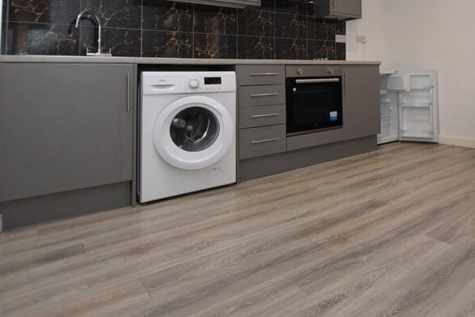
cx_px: 388
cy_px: 60
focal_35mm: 26
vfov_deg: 46.7
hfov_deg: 62.7
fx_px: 343
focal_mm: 10
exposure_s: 1/100
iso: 800
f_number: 5
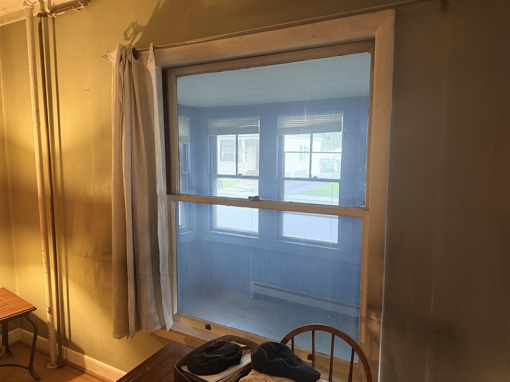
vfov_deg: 56.8
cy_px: 191
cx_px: 255
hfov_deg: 71.6
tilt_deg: -6.8
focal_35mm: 24
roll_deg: -0.5
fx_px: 354
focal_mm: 6.76
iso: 640
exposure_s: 1/40
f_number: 1.78
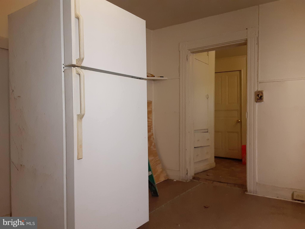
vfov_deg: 51.4
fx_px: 238
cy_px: 114
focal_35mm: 27
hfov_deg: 65.3
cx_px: 152
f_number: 1.9
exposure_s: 1/40
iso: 200
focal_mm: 2.91
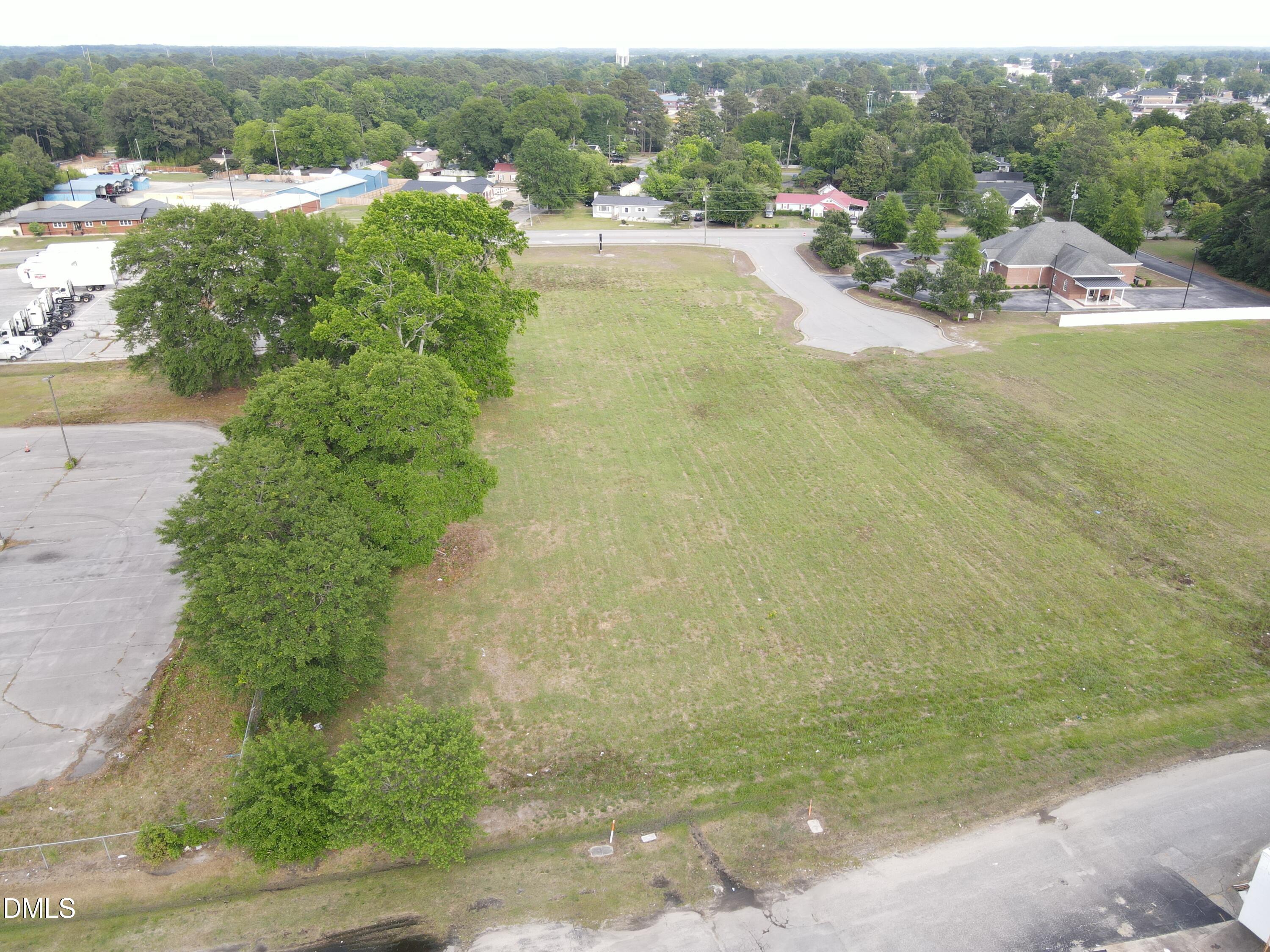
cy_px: 476
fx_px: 881
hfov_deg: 71.6
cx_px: 635
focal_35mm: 24
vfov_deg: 56.8
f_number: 2.8
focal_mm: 4.5
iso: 100
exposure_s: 1/100
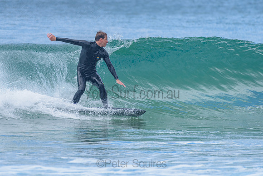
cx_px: 109
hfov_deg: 3.4
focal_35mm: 613
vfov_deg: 2.2
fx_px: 4482
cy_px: 68
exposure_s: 1/2000
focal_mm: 500
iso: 450
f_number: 5.6
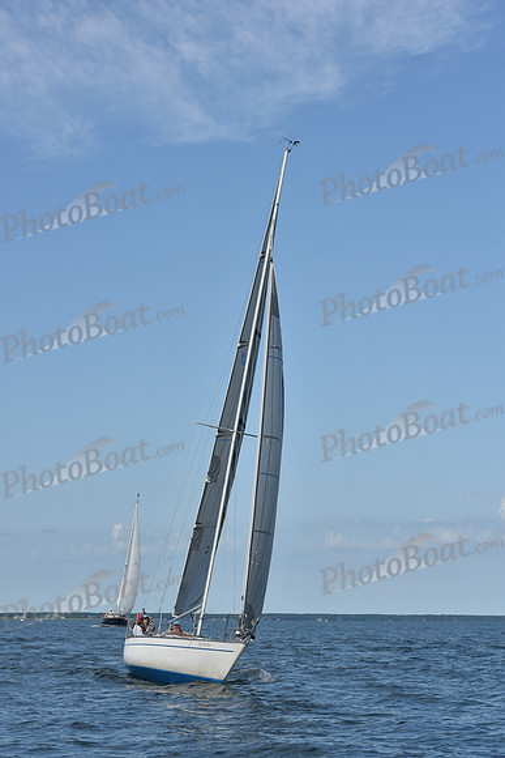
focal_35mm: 85
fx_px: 1787
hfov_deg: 16.1
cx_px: 252
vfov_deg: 23.9
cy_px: 379
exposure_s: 1/1250
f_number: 10
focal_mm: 85
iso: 320
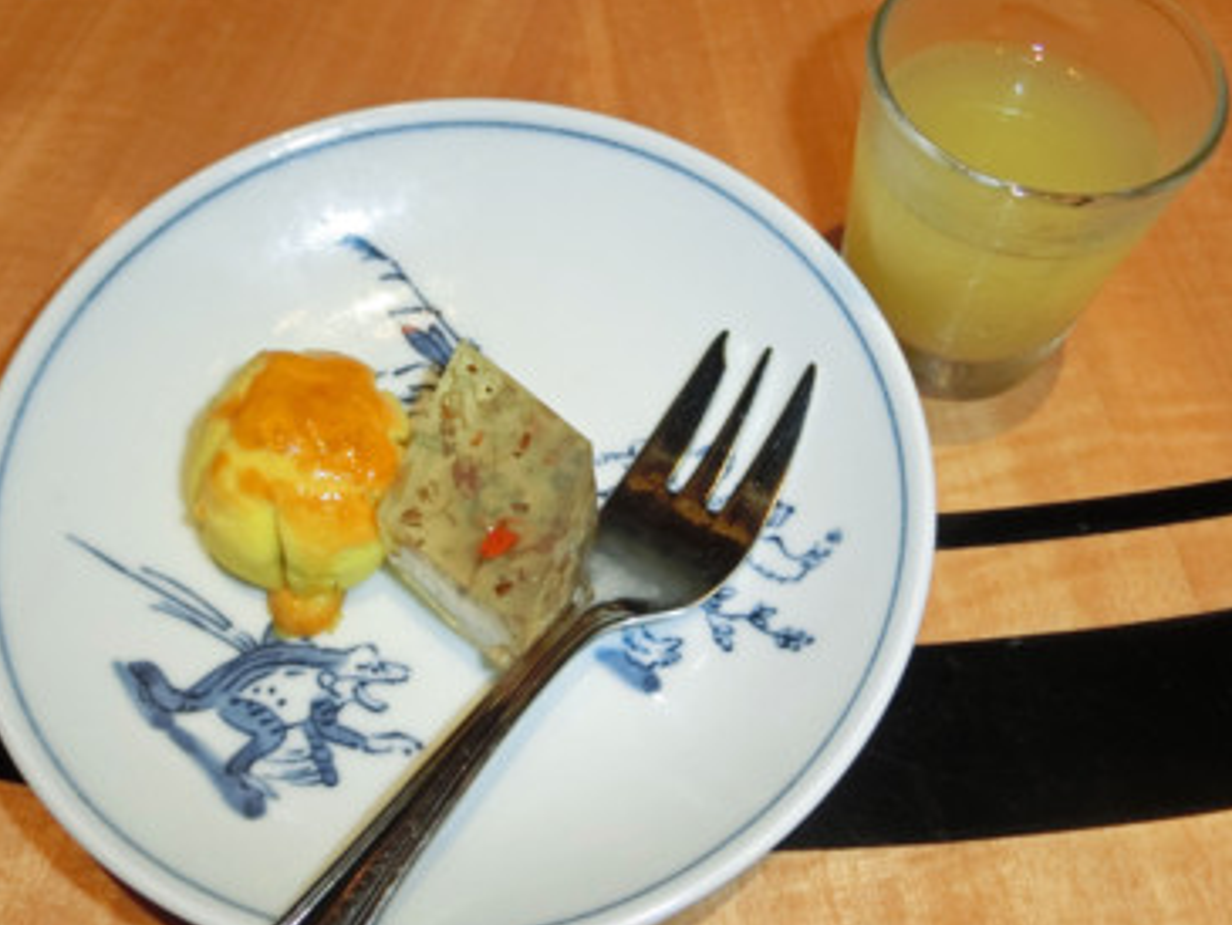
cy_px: 422
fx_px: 1317
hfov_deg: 50.1
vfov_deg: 38.7
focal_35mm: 37
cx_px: 594
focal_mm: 5.36
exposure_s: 1/60
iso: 320
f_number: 3.5
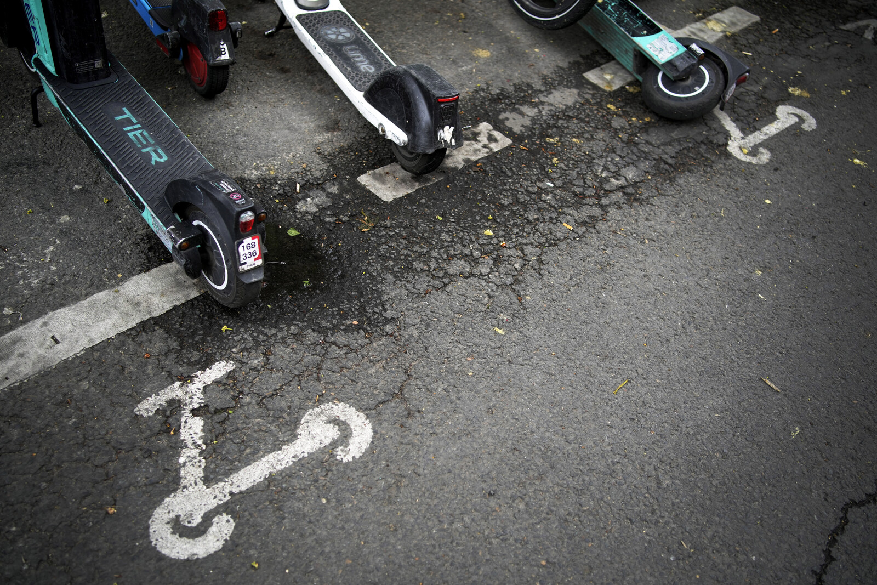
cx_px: 438
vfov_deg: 37.9
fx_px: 853
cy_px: 292
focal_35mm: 35
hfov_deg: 54.4
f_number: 2.8
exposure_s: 1/1000
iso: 400
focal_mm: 35
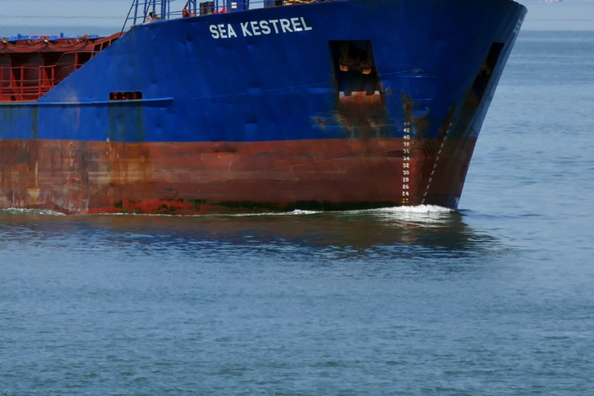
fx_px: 16037
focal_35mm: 972
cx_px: -46
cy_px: -65
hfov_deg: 2.1
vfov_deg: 1.4
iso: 125
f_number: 5.6
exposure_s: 1/1000
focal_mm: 138.15
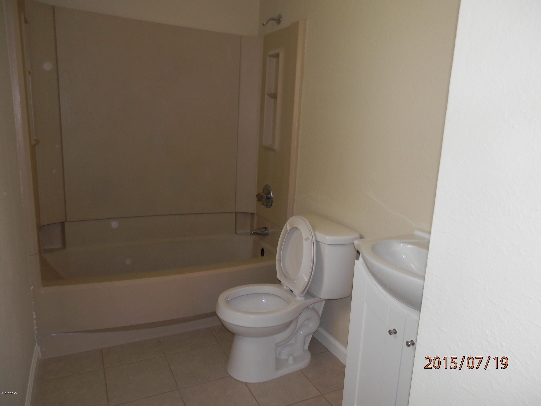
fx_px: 391
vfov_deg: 54.9
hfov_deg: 69.4
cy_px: 203
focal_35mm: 25
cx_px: 270
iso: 100
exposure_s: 1/30
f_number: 3
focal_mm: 4.5
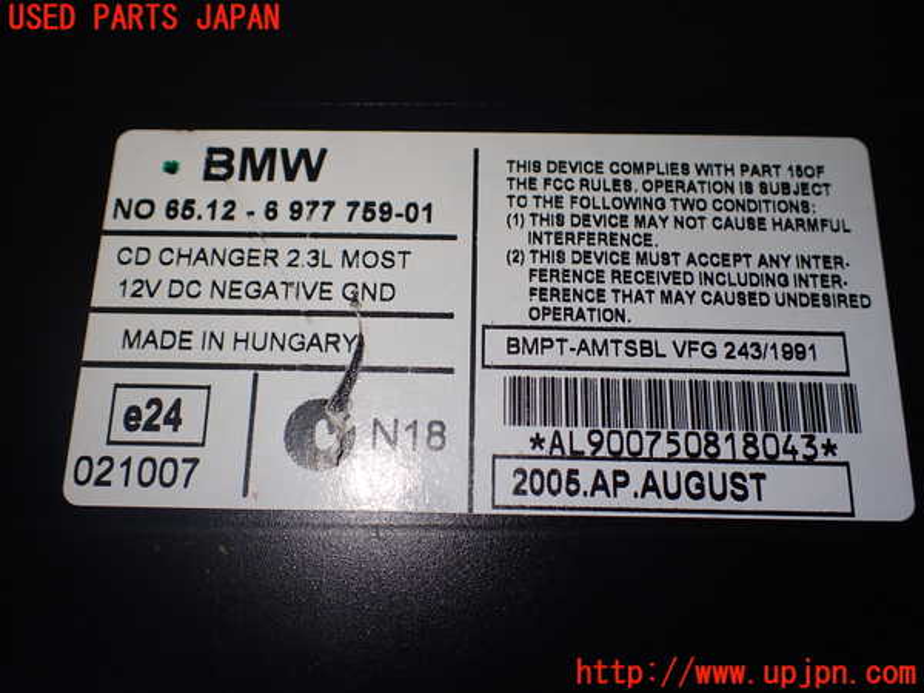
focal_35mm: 30
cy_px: 346
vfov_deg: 46.8
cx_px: 462
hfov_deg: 60.0
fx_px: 801
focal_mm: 5.4
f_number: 2.3
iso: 100
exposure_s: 1/160
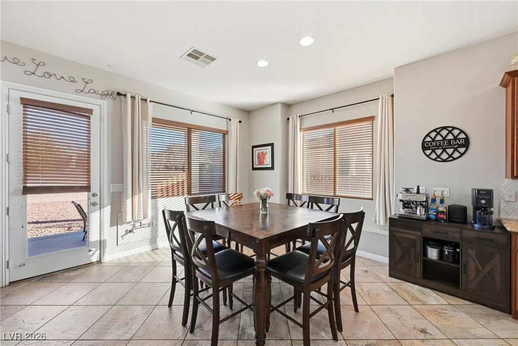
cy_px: 173
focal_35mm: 14
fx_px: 201
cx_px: 259
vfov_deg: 81.2
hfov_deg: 104.2
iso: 500
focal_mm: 14
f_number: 9
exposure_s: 1/400
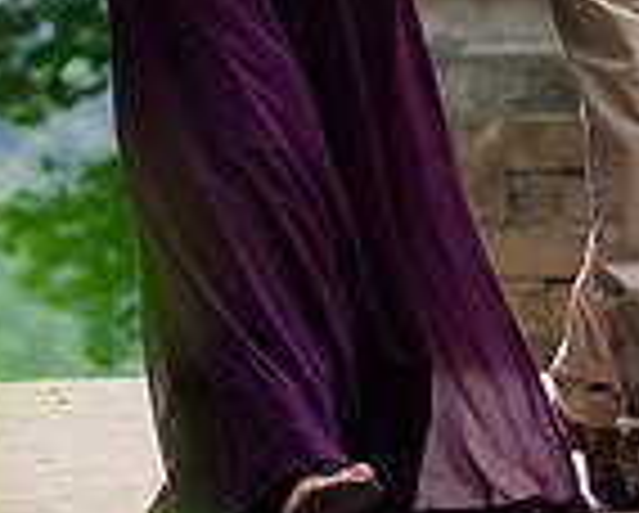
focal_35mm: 378
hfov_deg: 5.1
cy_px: -270
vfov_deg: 4.1
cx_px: 602
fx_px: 7159
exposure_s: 1/1000
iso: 160
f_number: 2.8
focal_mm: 70
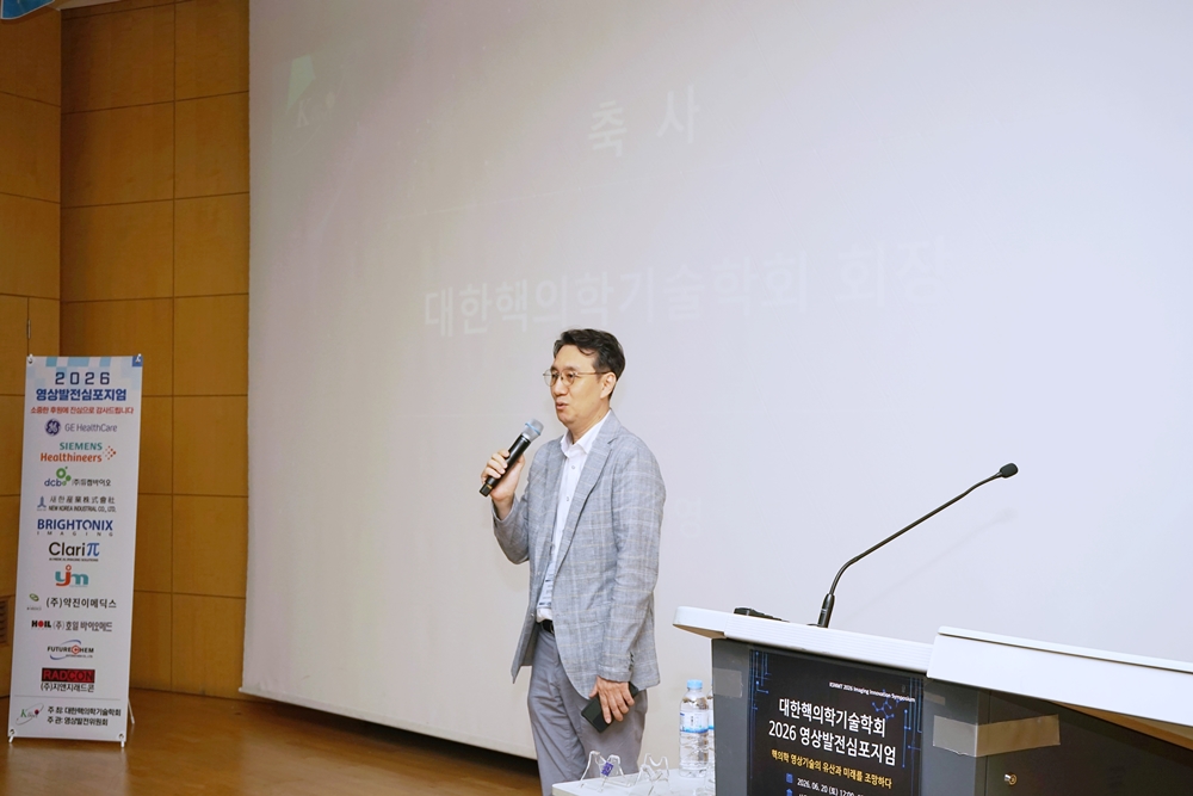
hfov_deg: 39.6
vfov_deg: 27.0
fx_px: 1657
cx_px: 596
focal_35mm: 50
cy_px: 398
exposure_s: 1/100
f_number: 8
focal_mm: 50
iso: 400
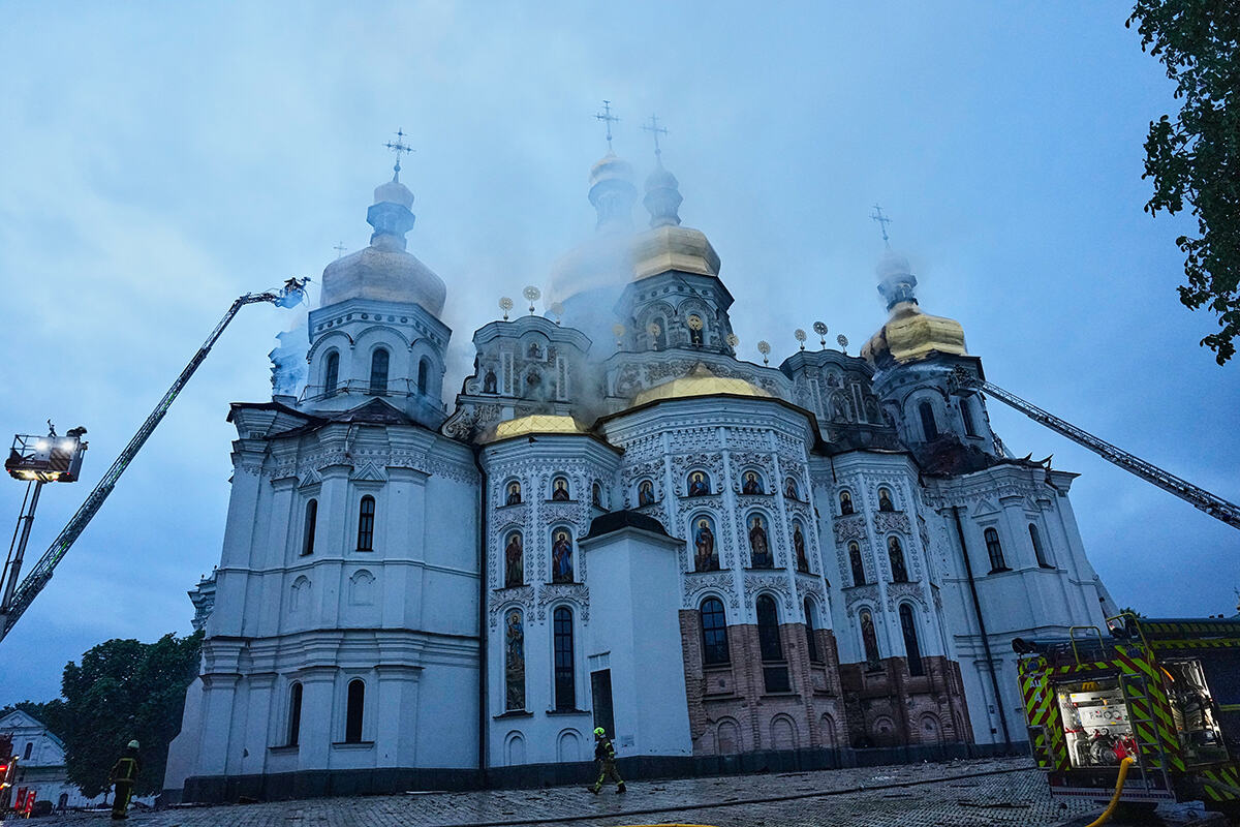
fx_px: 827
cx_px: 620
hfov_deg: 73.7
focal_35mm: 24
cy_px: 414
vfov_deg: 53.1
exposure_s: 1/250
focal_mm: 24
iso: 3200
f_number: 2.8
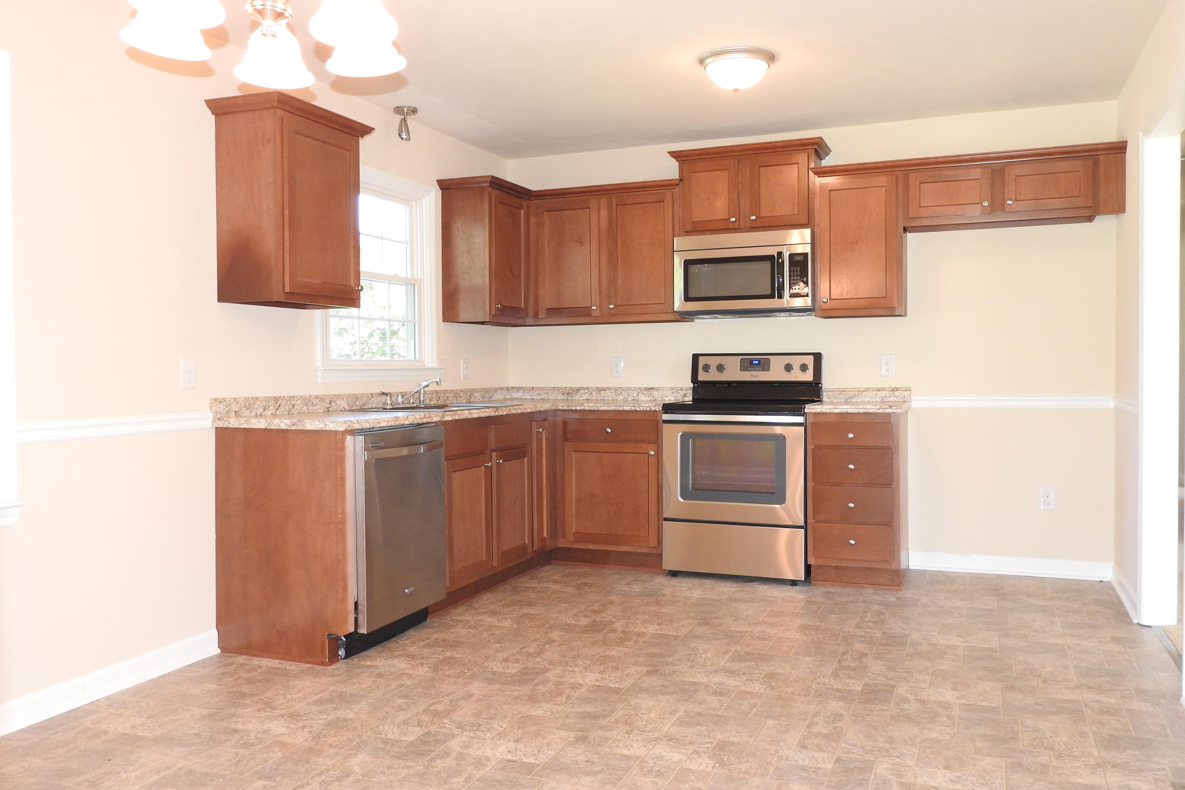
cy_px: 387
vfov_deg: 43.6
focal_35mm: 30
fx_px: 987
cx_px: 609
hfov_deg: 61.9
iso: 200
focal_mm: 5
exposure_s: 1/30
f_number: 3.5
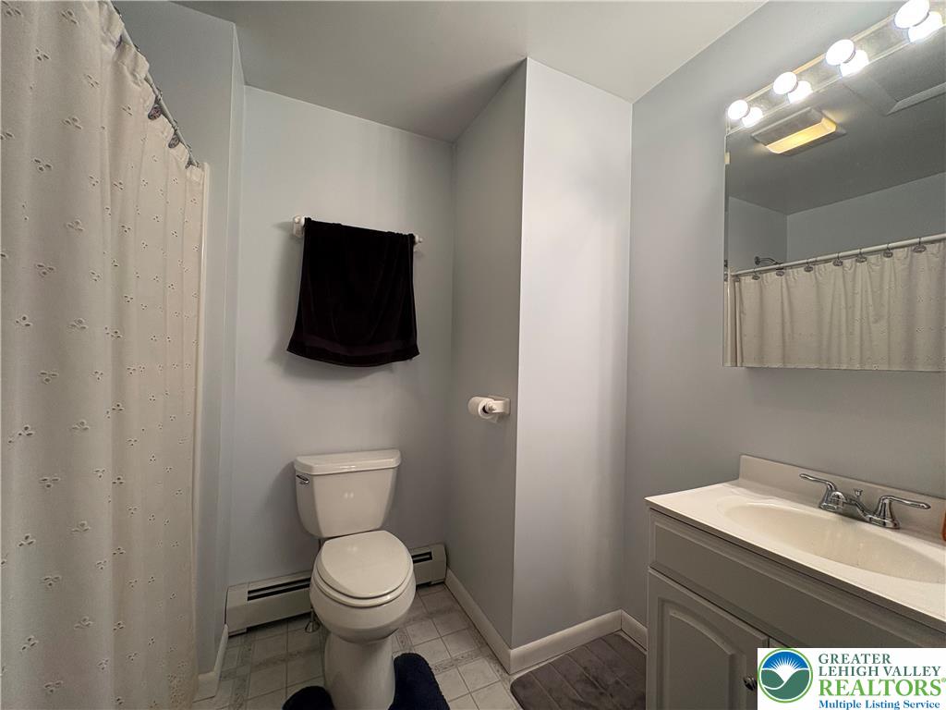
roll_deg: -1.5
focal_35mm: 14
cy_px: 355
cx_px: 473
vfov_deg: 85.7
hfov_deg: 102.1
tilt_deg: +1.7
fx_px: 383
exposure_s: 1/60
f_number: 2.2
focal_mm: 2.22
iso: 160
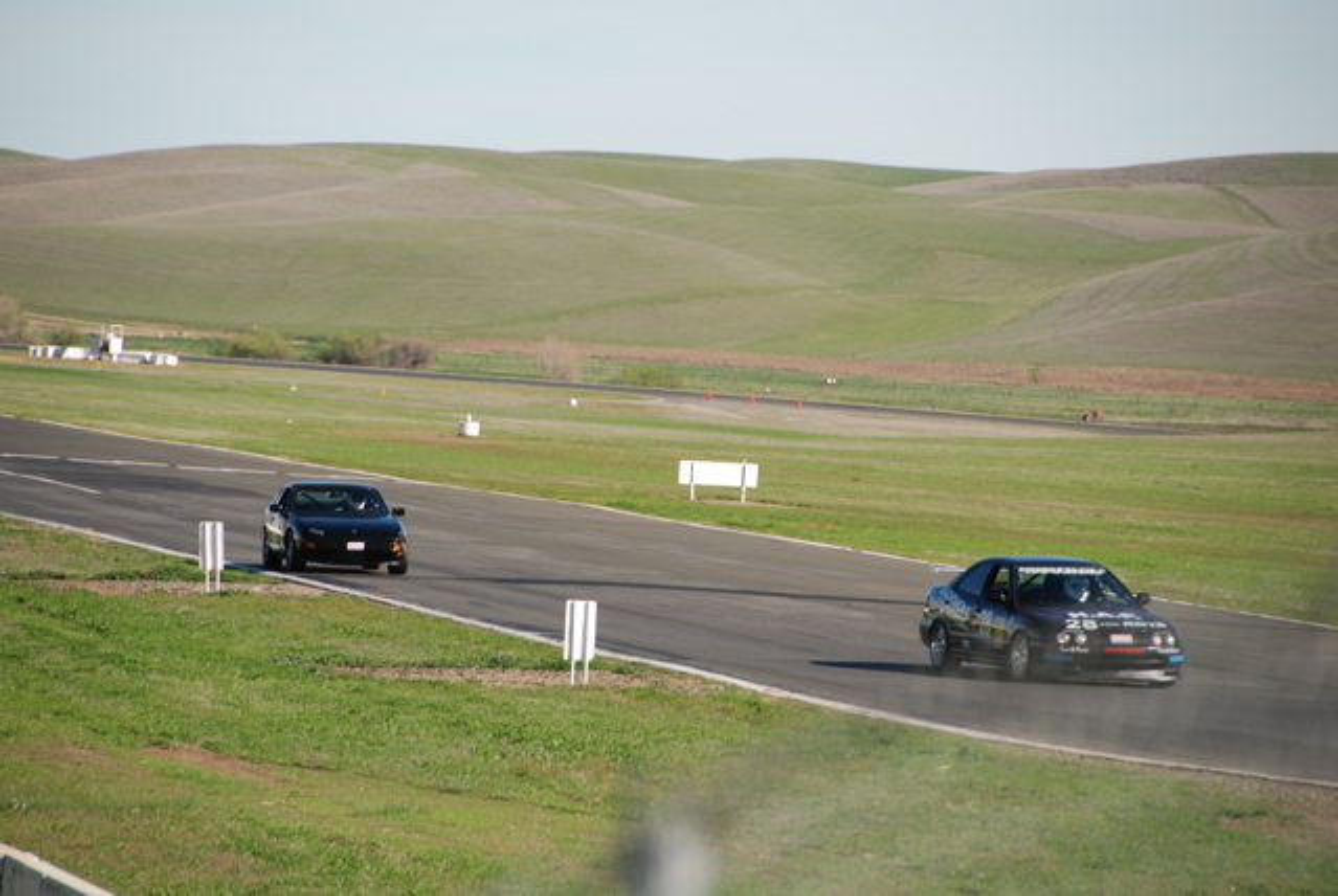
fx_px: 11165
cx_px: 669
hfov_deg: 6.9
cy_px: 448
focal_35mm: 300
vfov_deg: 4.6
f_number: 5.6
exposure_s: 1/800
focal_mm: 200
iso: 200
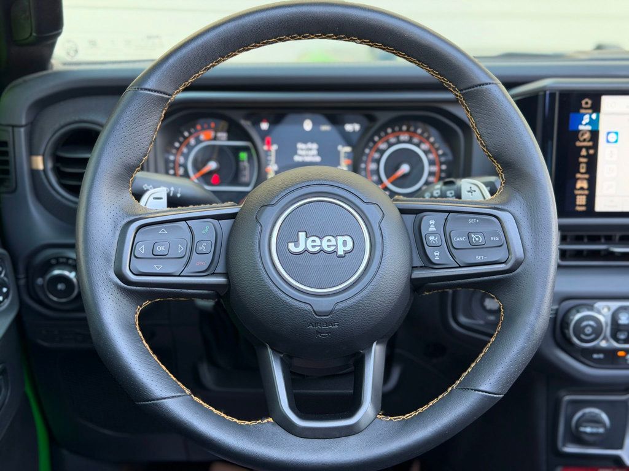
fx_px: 872
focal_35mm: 48
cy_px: 236
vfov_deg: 30.3
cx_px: 314
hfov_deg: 39.7
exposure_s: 1/71
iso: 125
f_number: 1.78
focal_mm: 6.76
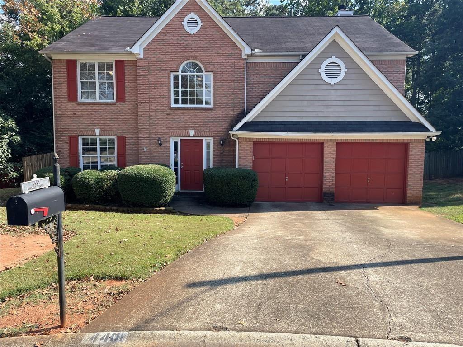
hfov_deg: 67.3
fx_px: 348
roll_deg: -0.4
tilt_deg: -5.9
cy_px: 174
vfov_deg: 53.1
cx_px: 232
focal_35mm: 26
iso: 32
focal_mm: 4.2
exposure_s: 1/1473
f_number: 1.6
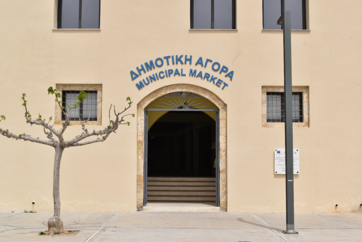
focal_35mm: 46
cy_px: 121
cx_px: 181
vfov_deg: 29.0
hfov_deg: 42.3
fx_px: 468
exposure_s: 1/500
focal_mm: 31
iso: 220
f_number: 11
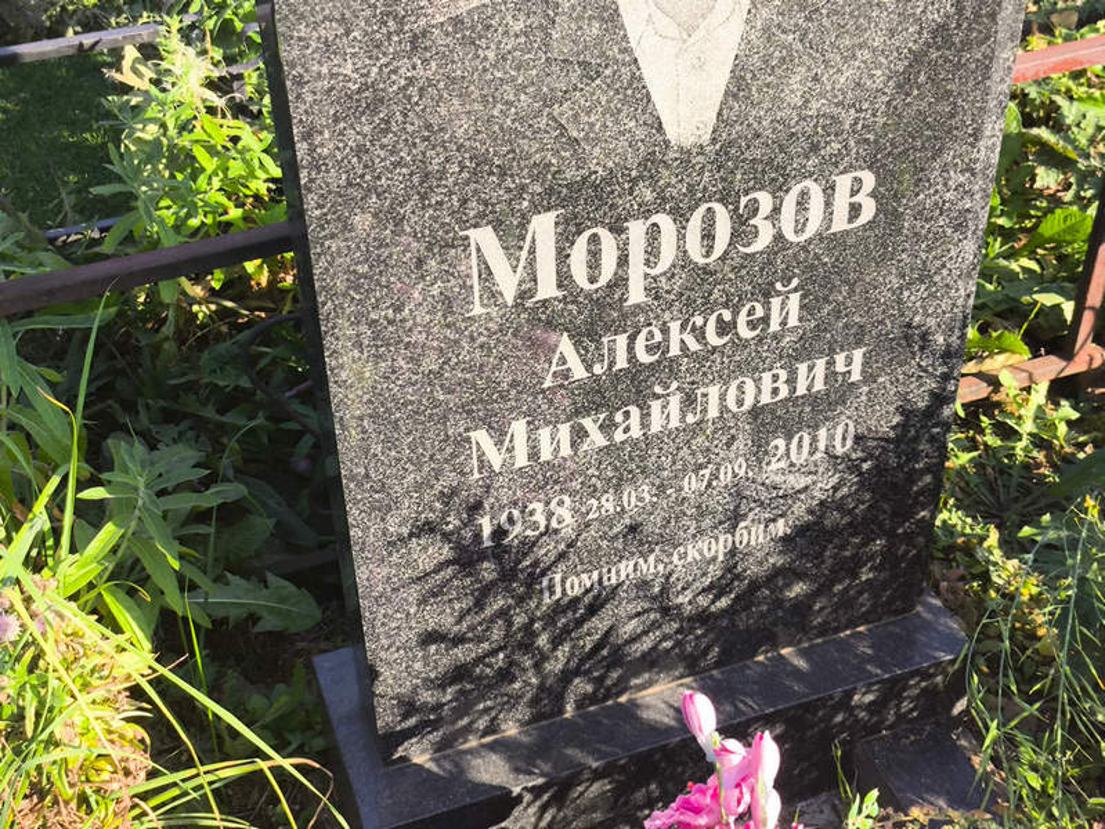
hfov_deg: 38.2
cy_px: 414
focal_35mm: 50
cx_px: 552
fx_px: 1597
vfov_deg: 29.1
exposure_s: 1/353
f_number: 1.7
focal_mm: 4.71
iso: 50
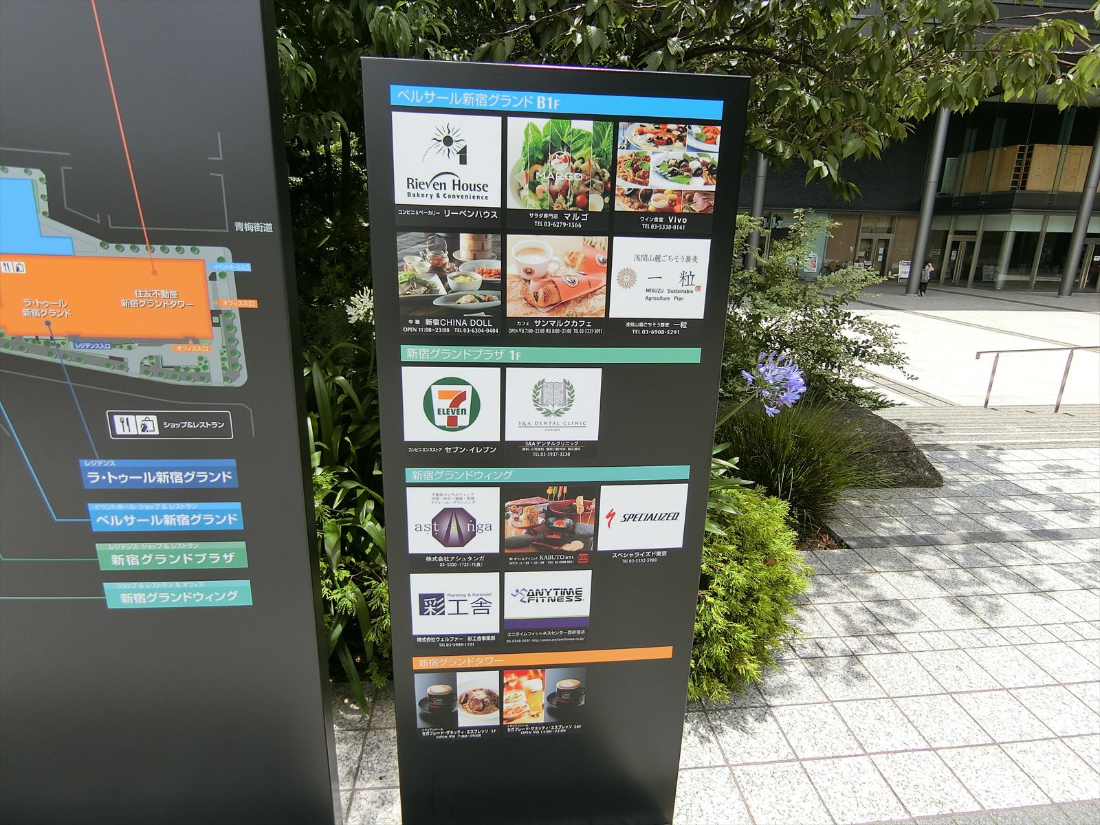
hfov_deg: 84.7
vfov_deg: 68.7
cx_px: 550
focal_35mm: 19
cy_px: 412
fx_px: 604
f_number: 2.7
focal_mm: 4.06
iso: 80
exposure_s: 1/1000
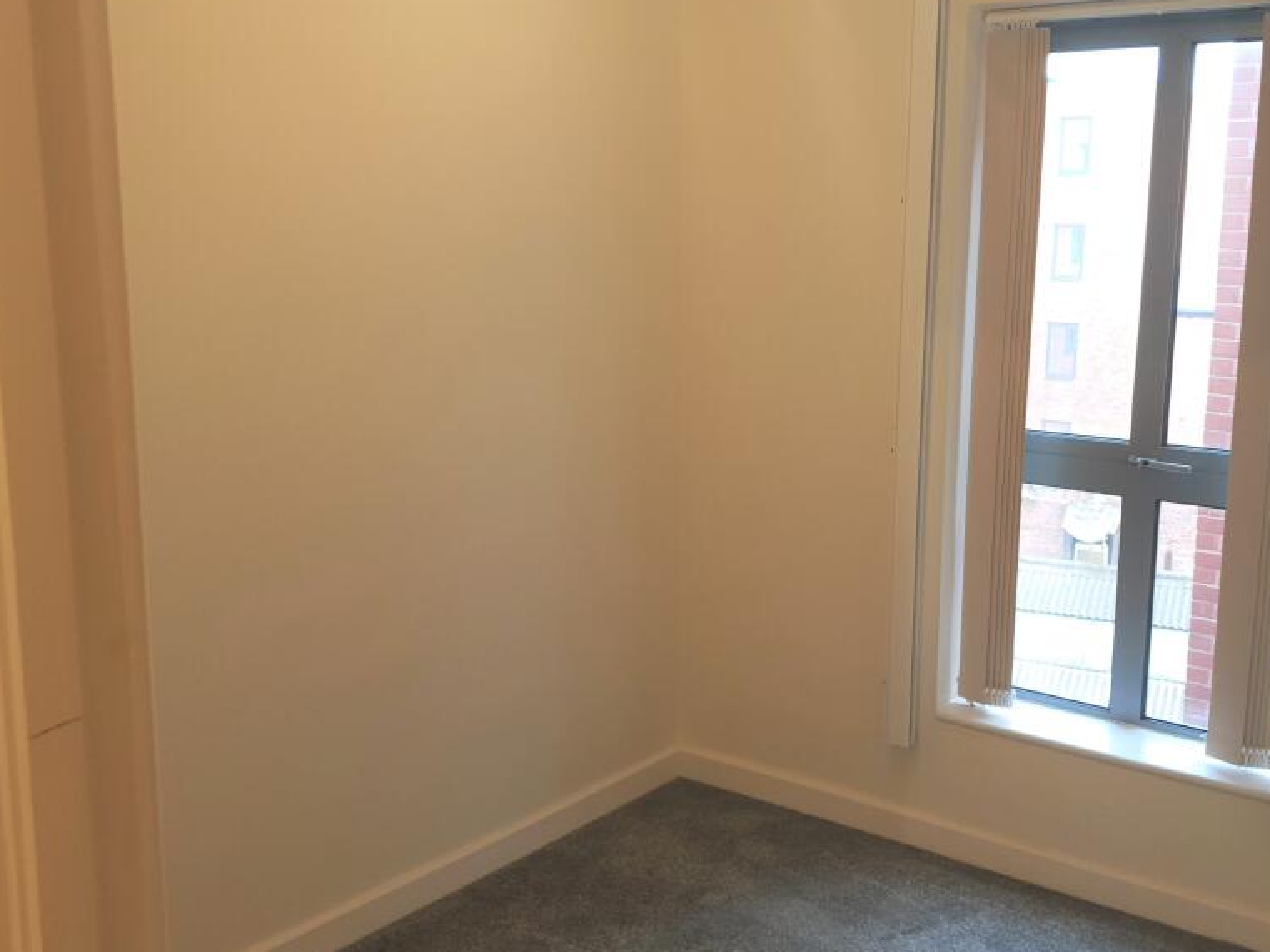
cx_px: 806
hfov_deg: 52.0
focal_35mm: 35
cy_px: 457
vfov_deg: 40.7
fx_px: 1284
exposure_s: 1/100
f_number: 1.5
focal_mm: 4.3
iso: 64
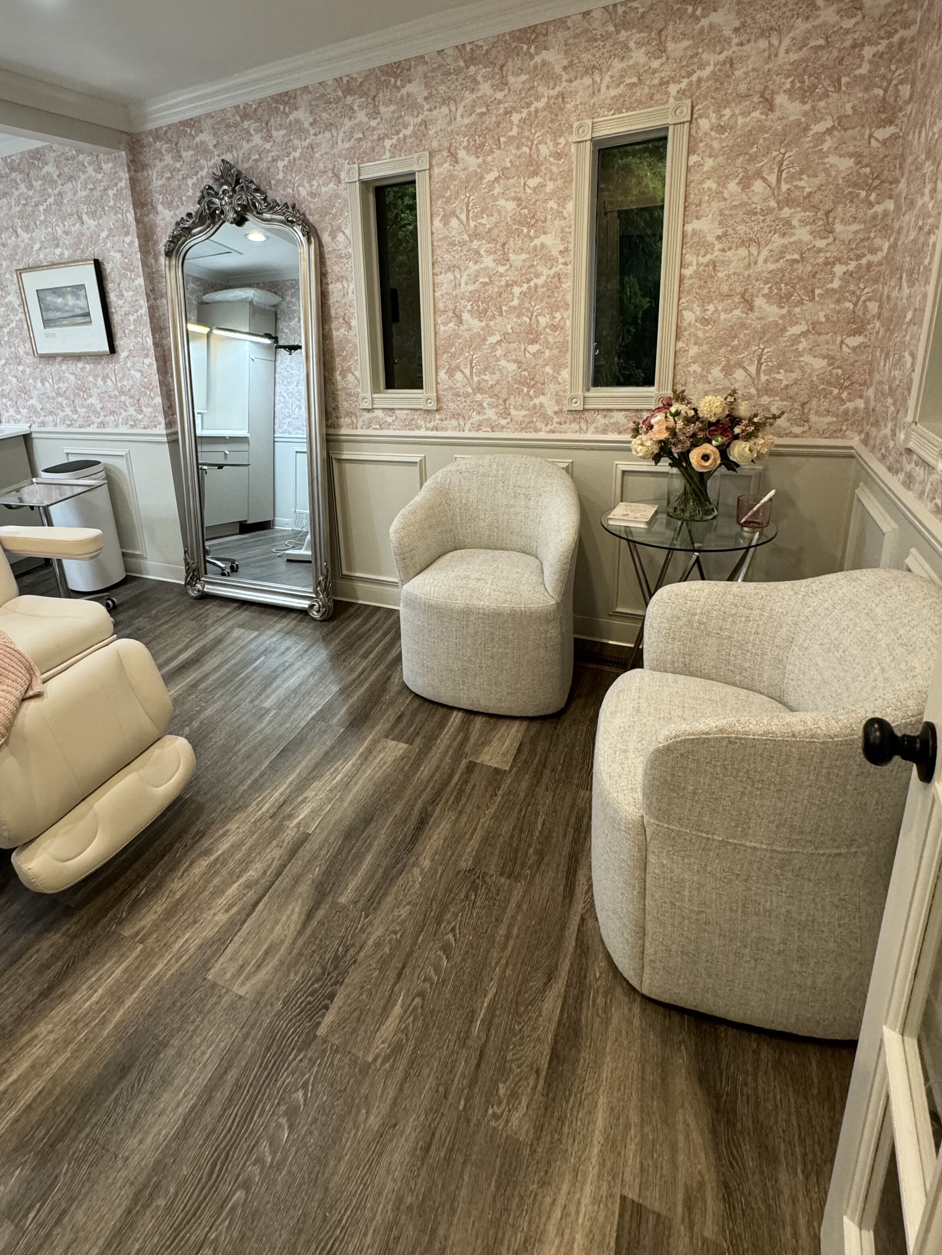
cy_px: 507
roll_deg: +4.5
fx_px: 653
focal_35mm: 18
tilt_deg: -15.5
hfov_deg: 70.7
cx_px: 369
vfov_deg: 86.7
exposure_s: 1/120
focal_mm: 2.22
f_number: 2.2
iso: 320
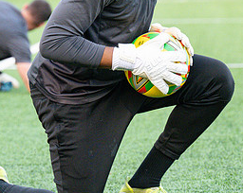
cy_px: 37
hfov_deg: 5.8
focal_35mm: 336
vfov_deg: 4.6
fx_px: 2413
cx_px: 66
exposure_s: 1/800
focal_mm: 120
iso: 2000
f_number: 4
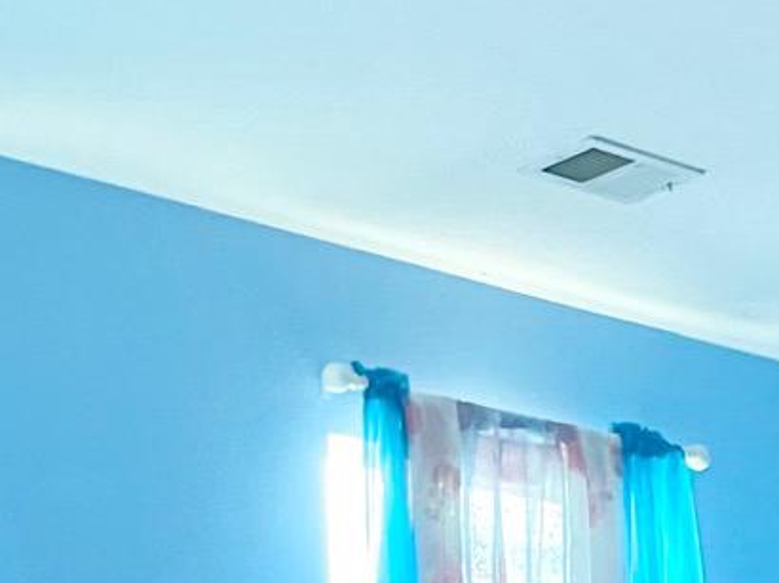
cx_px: 1535
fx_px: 2924
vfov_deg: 10.3
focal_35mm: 130
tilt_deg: -6.5
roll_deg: -1.4
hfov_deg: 13.2
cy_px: 1242
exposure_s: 1/30
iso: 1000
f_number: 1.6
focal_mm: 4.2
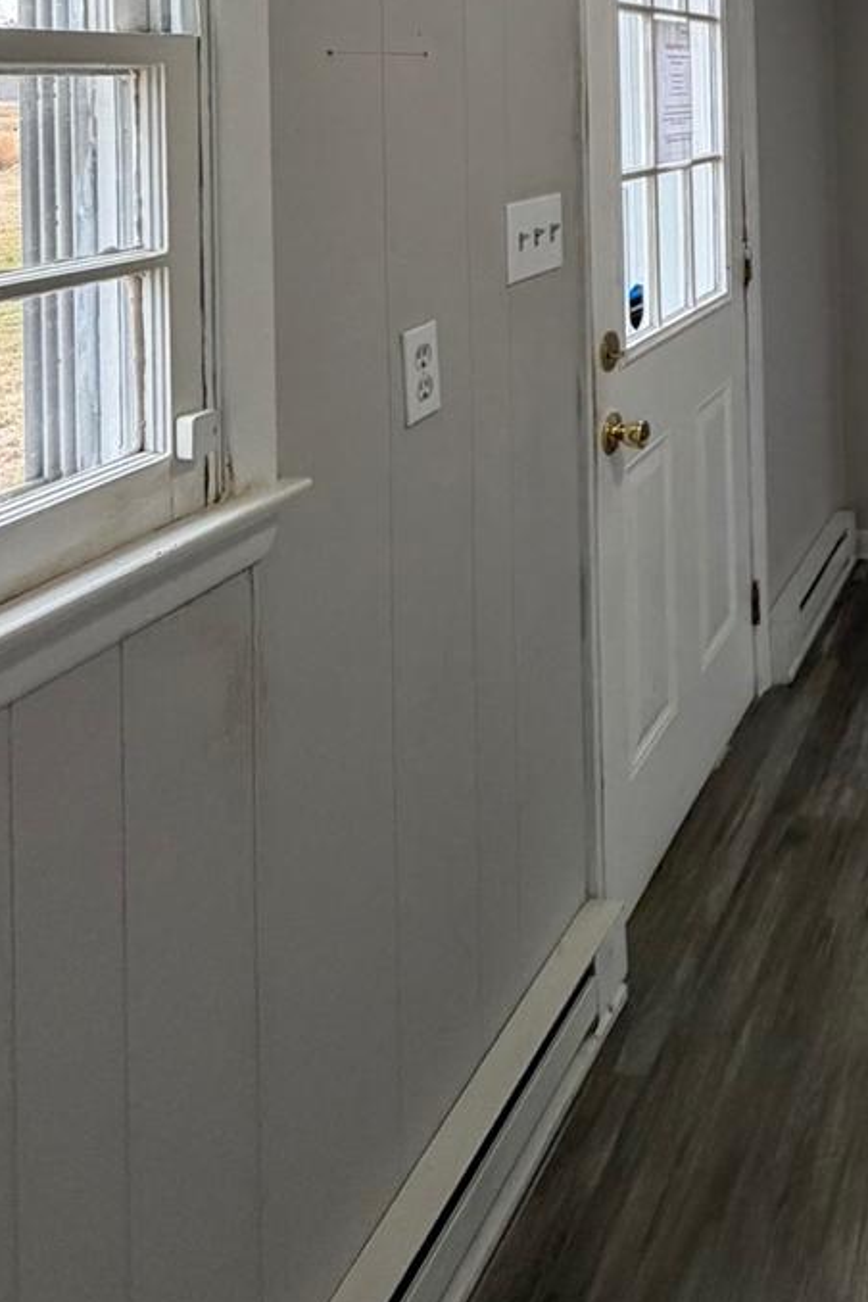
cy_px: 83
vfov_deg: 49.6
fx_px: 1193
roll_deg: -0.3
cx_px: 1006
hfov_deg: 33.5
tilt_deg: -0.2
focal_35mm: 33
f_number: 2.2
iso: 250
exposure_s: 1/120
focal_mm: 2.22
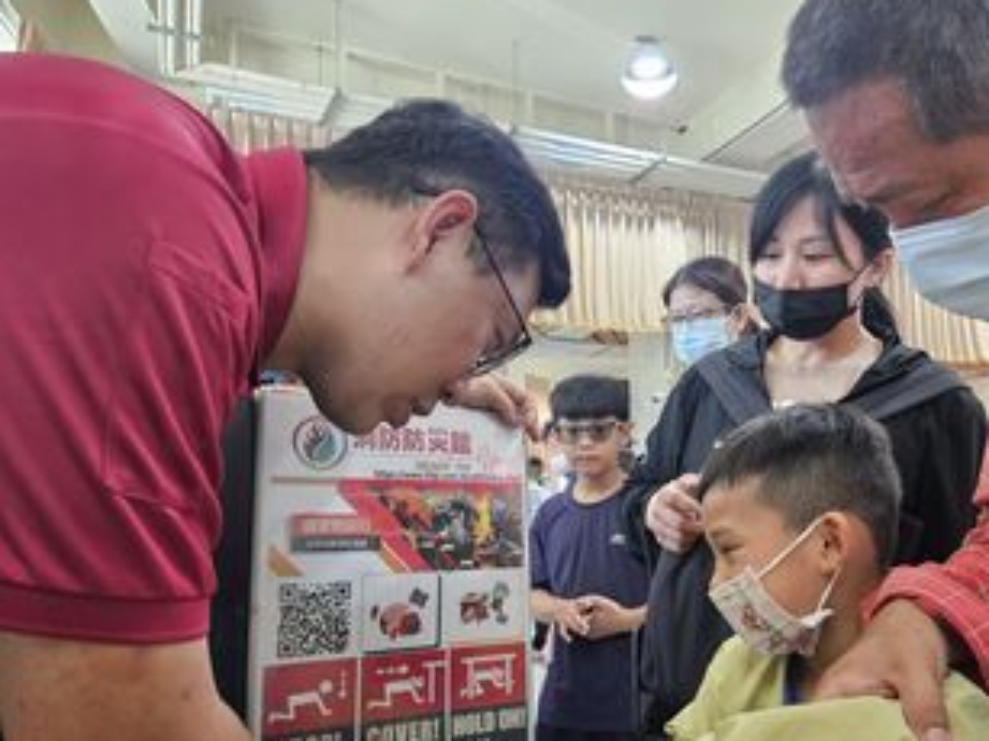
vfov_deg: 46.5
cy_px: 441
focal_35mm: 30
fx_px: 857
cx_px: 590
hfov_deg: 59.5
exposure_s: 1/120
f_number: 1.8
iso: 500
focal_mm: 5.4
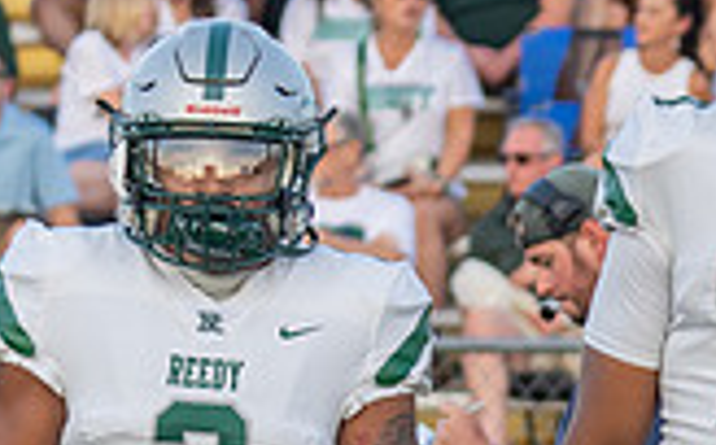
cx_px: 1106
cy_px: 630
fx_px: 7152
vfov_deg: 3.6
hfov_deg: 5.7
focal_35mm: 367
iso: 200
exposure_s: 1/320
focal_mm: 76
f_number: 2.8
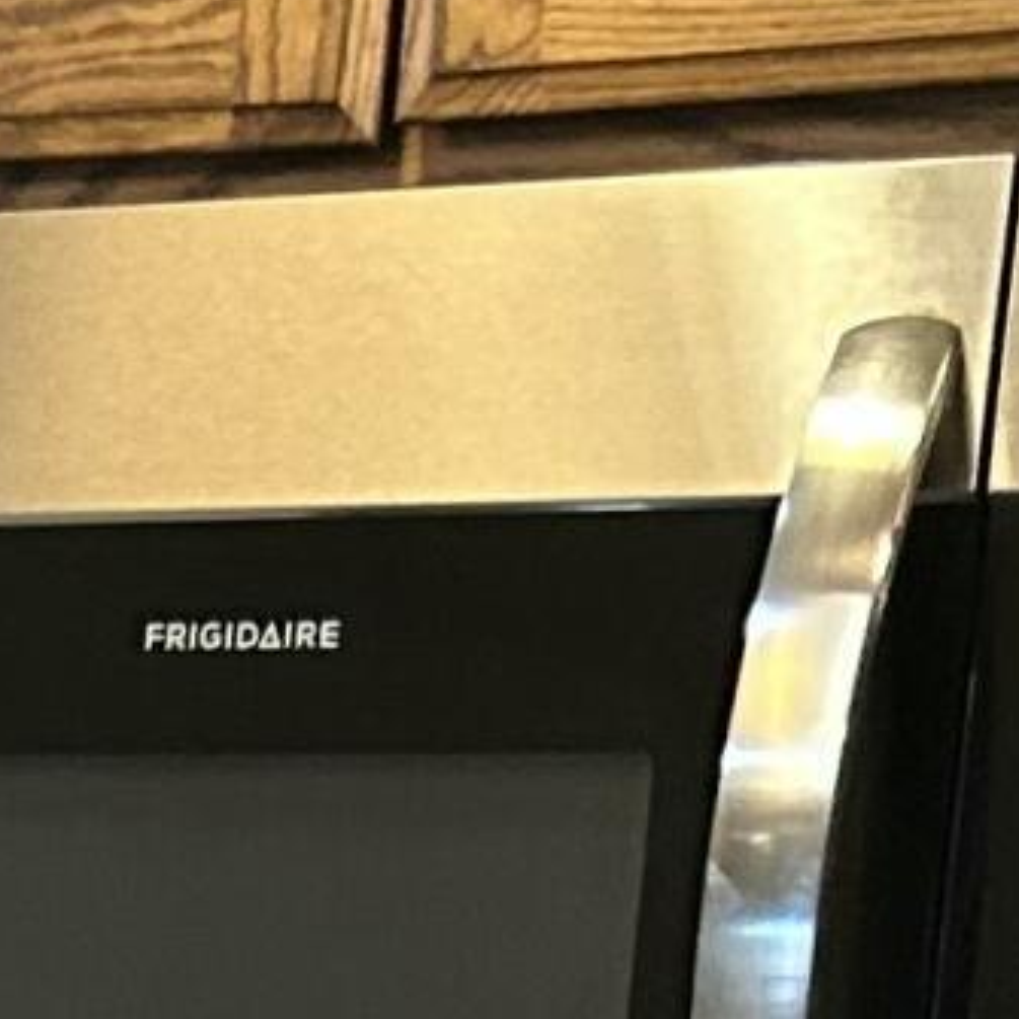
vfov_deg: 7.8
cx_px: -1846
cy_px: 2546
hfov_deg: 7.6
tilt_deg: -12.2
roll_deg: -2.1
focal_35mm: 206
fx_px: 6861
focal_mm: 5.7
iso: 200
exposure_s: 1/60
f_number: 1.5
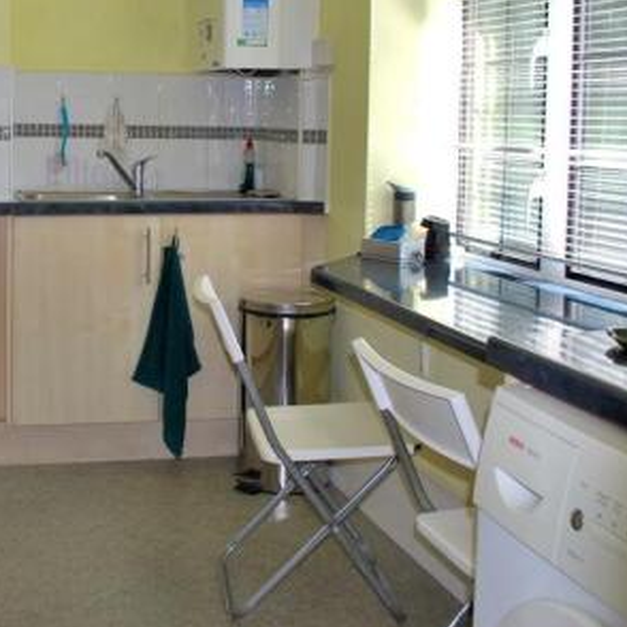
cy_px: 172
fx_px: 1045
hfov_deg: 32.3
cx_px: 103
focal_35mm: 51
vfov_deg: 32.9
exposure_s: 1/50
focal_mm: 18
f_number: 5.6
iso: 100
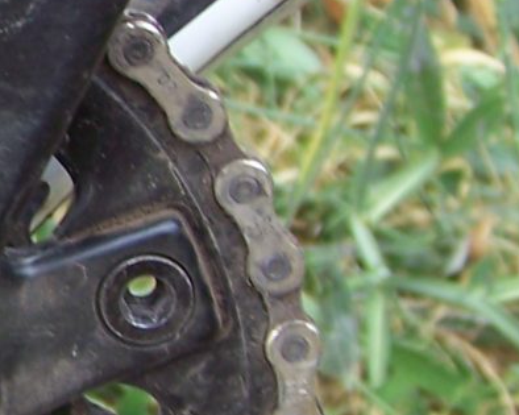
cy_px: 108
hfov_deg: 9.5
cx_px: -402
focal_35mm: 193
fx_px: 2964
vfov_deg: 8.0
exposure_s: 1/40
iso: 64
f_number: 2.8
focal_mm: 6.3
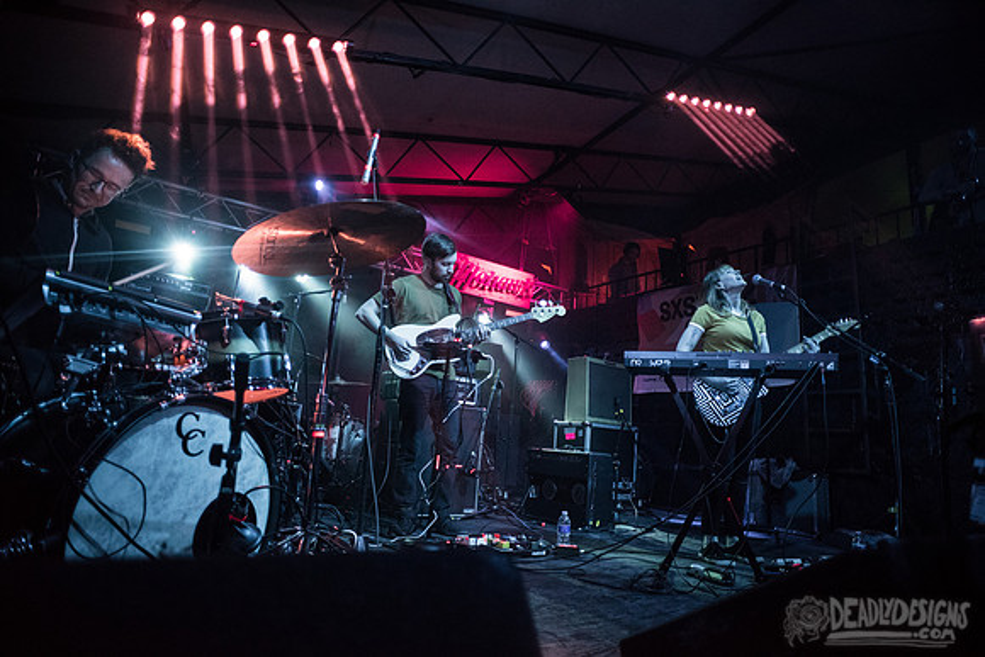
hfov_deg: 84.0
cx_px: 492
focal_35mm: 20
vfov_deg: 62.0
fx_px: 547
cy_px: 328
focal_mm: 20
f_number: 2.8
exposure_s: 1/160
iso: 3200
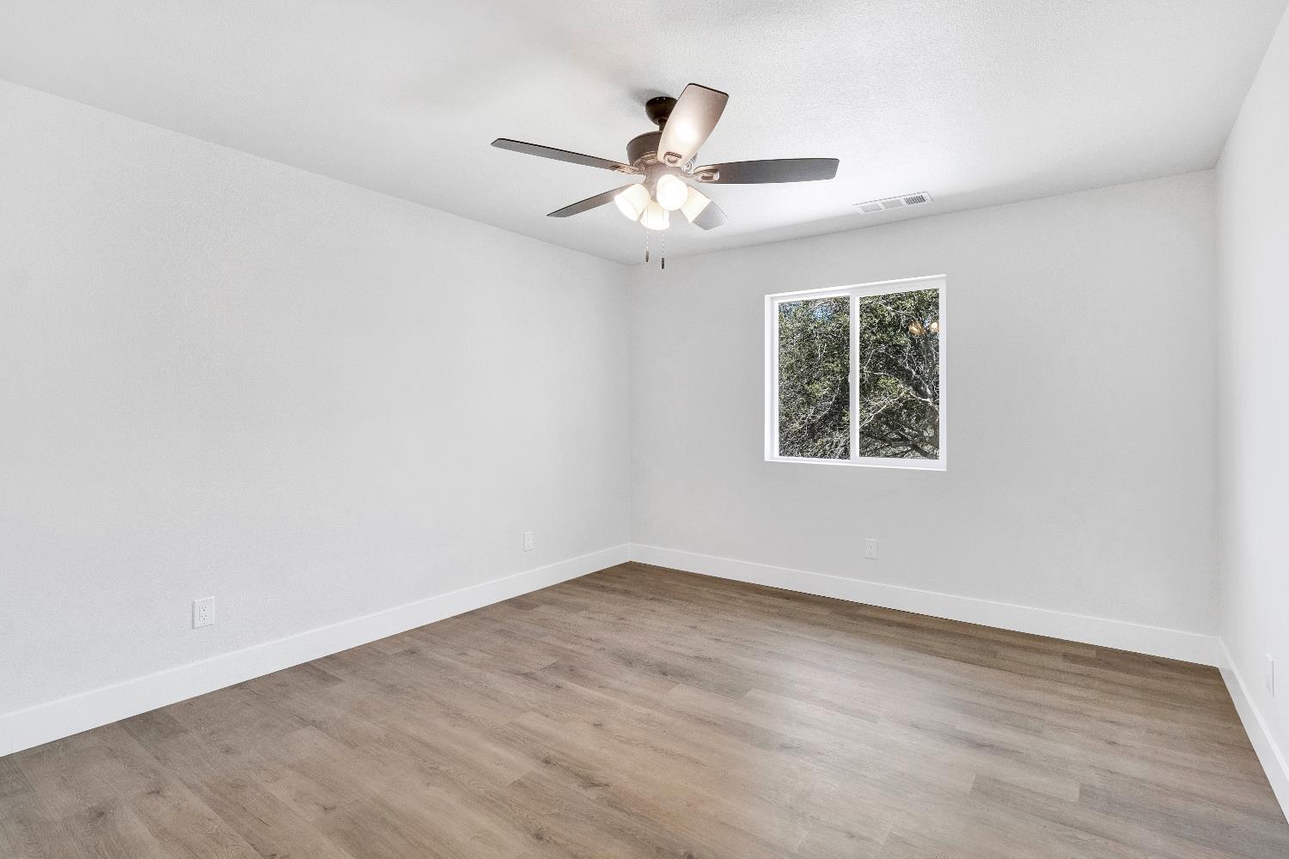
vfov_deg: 72.1
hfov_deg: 95.0
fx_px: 591
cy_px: 430
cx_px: 644
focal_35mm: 16
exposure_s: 1/20
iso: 320
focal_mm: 11
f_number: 8
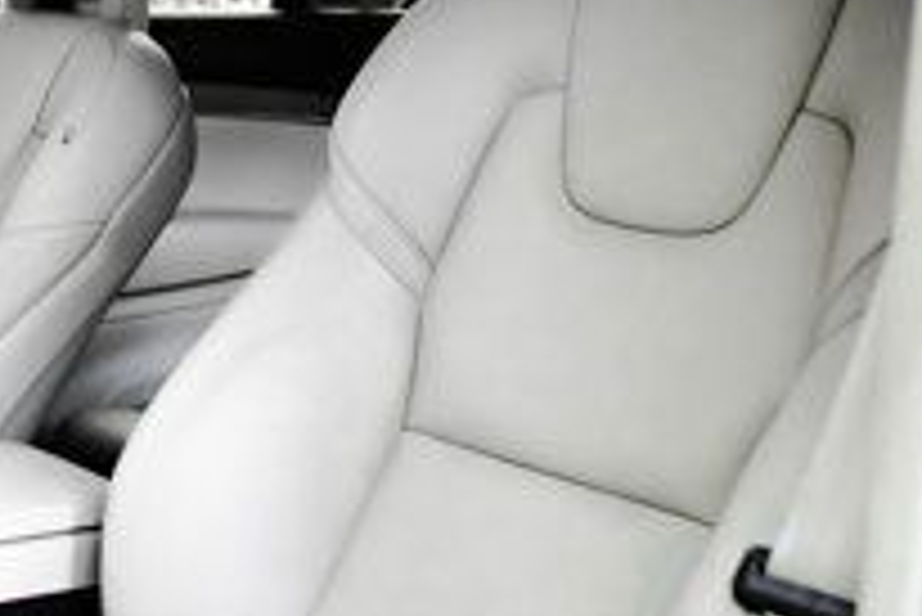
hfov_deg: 26.2
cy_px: 312
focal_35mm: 75
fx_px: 1922
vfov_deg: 18.2
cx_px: 126
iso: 1600
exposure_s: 1/200
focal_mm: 24
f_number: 2.8
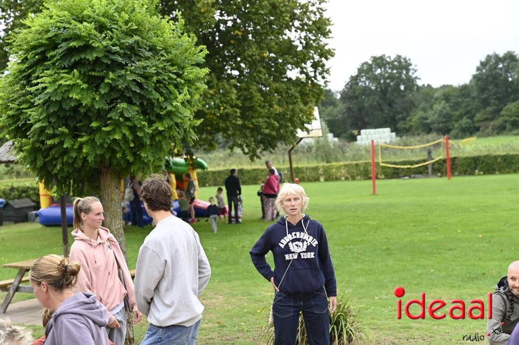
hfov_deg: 28.9
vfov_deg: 19.4
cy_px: 172
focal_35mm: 70
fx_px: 1008
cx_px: 260
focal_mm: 70
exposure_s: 1/320
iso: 400
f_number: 4.5
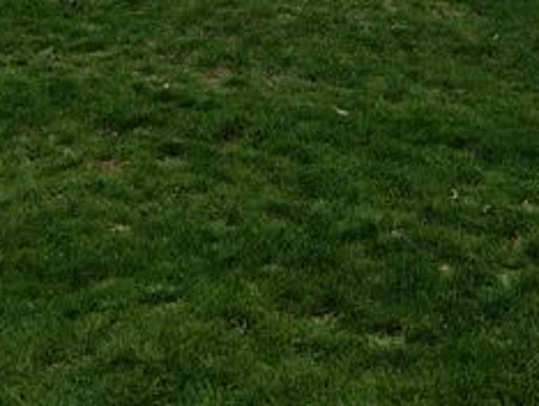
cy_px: -438
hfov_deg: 23.6
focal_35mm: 82
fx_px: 1278
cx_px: 392
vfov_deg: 14.5
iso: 50
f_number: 2
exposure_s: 1/1079
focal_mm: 2.31
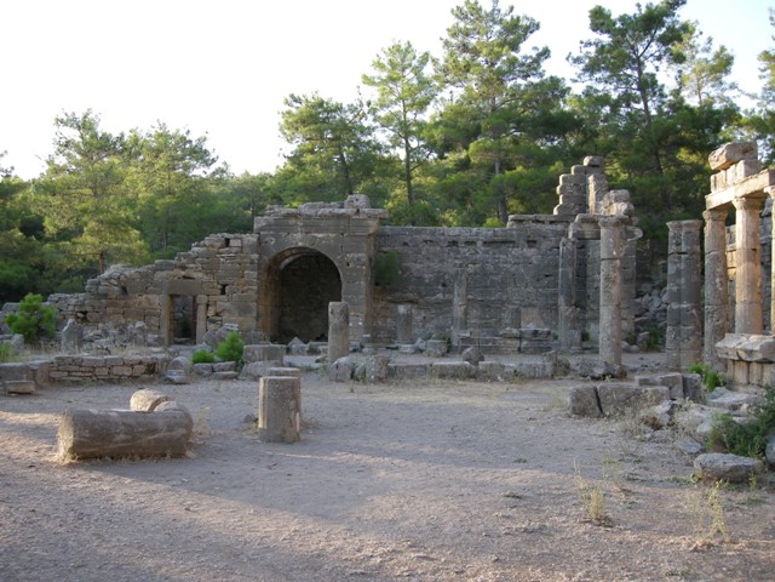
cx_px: 388
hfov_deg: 51.4
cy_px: 291
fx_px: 806
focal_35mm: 36
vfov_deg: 39.7
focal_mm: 7.5
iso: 64
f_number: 3.4
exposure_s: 1/80.3
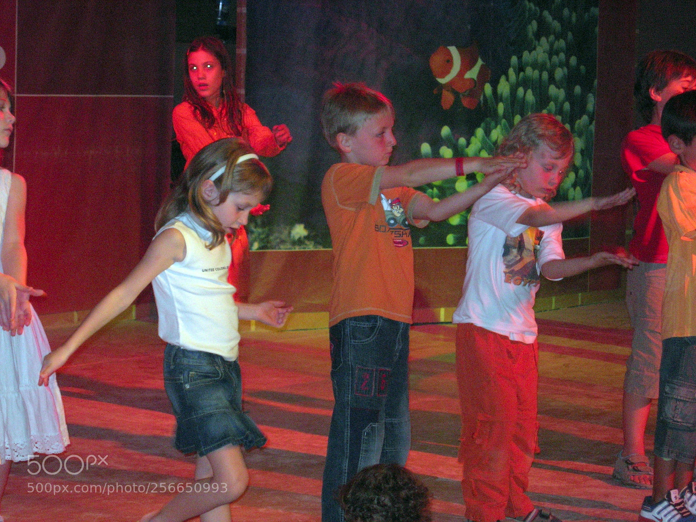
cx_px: 348
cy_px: 261
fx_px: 2272
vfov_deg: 13.1
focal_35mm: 113
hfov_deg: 17.4
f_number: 4.9
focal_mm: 23.4
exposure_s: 1/60.1
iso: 200
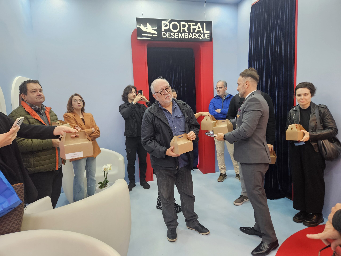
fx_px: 227
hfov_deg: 73.9
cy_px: 128
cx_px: 170
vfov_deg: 58.9
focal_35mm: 23
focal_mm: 5.4
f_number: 1.8
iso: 250
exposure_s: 1/120
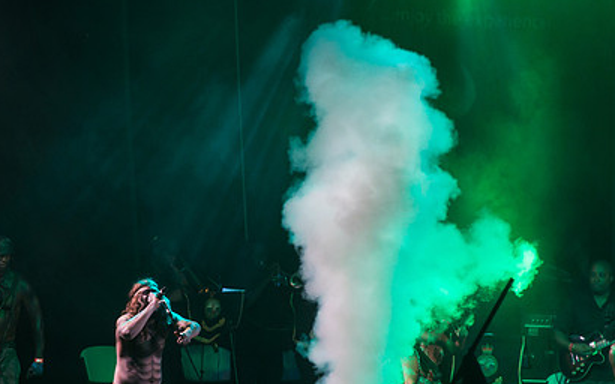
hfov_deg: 4.3
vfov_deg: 2.7
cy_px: 285
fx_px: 8211
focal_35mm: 490
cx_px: 188
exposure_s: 1/200
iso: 3200
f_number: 5.6
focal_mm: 340
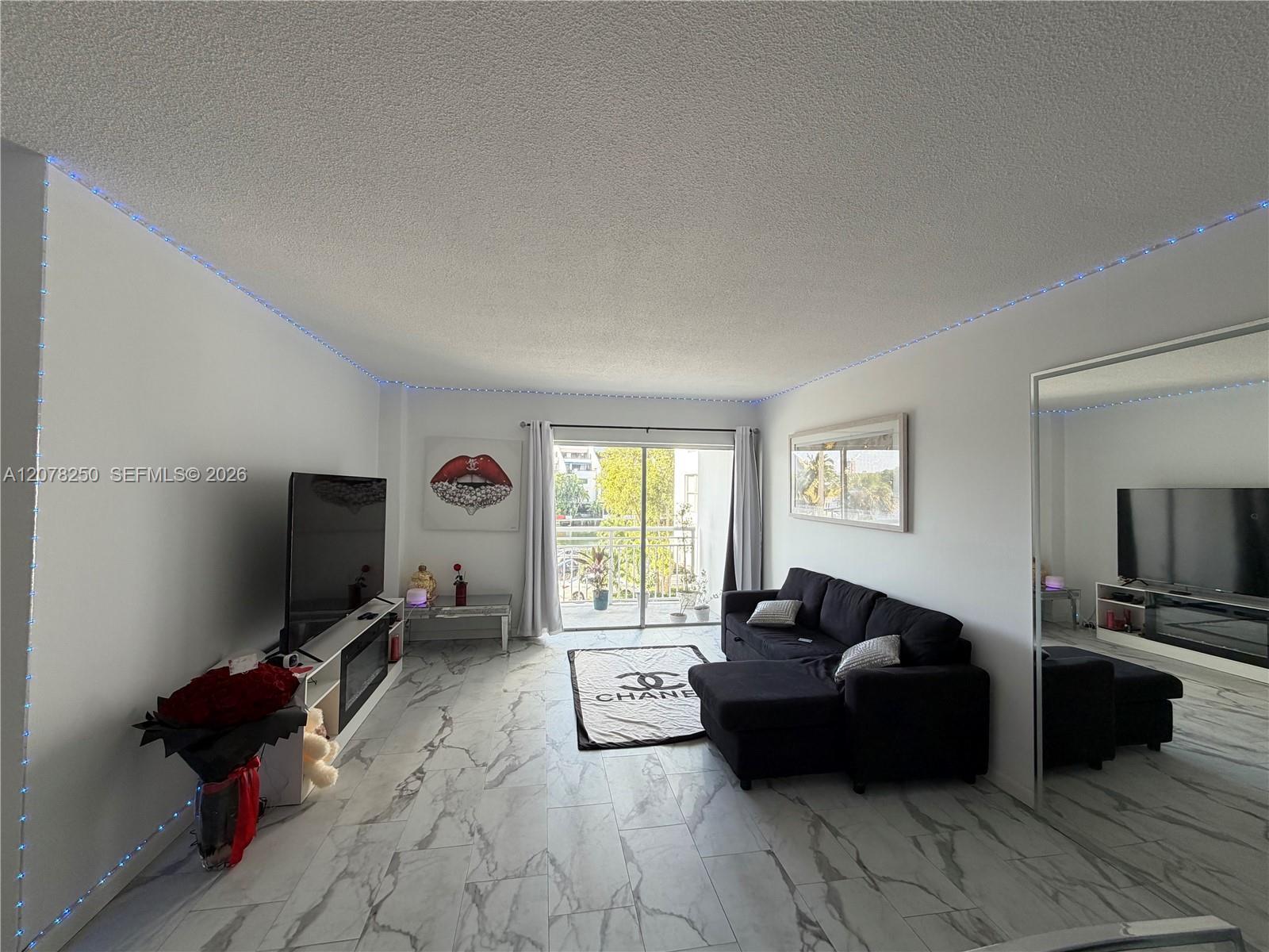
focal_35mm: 14
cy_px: 476
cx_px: 634
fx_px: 513
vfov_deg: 85.7
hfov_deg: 102.1
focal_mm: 2.22
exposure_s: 1/121
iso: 80
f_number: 2.2
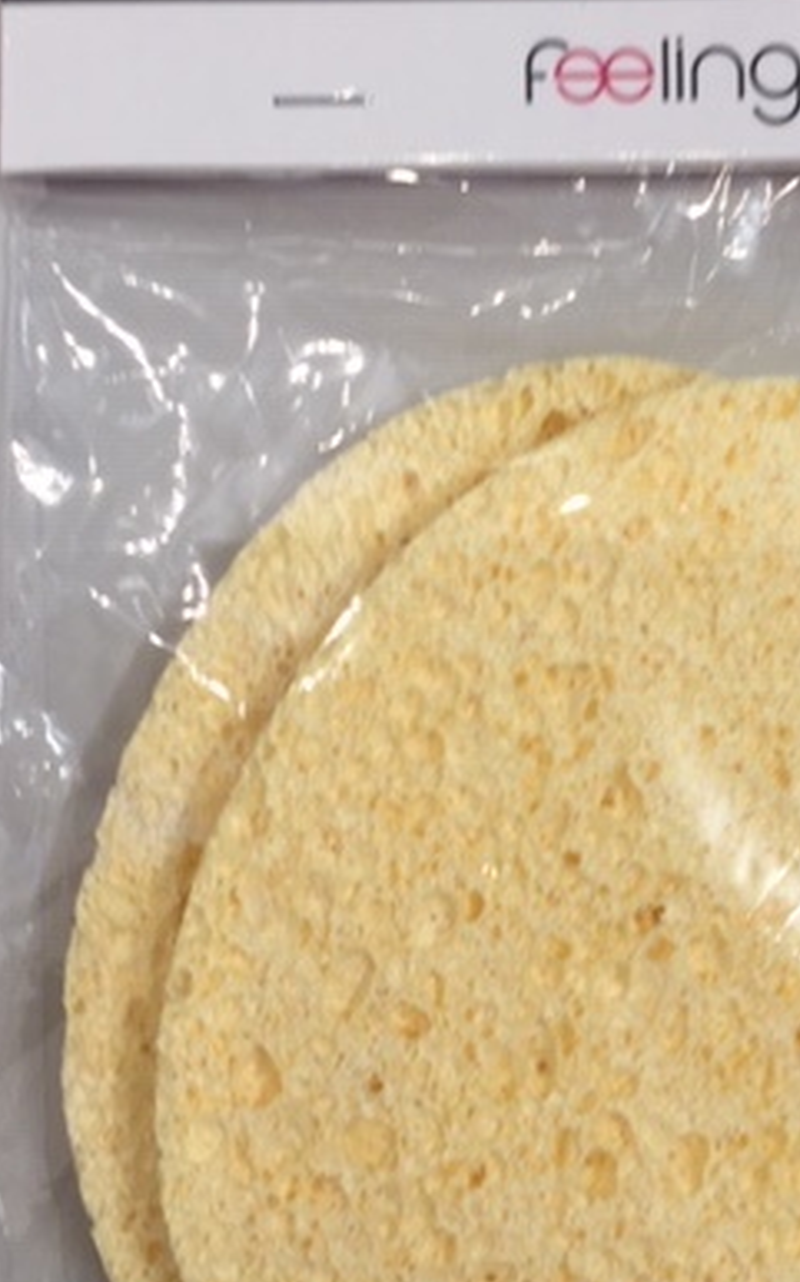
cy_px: 588
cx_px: 614
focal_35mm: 51
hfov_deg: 25.0
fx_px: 1780
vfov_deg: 39.6
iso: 32
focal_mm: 4.15
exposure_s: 1/50
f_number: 2.2
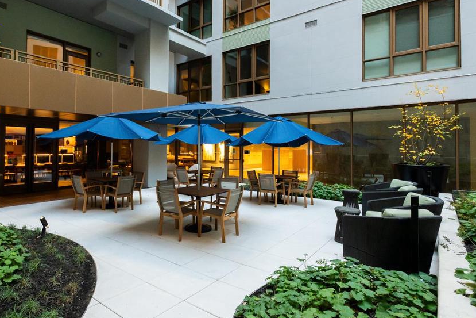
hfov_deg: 80.5
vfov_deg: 59.0
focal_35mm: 21
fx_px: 278
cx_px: 197
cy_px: 127
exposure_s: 1/60
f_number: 10
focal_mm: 17
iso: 6400
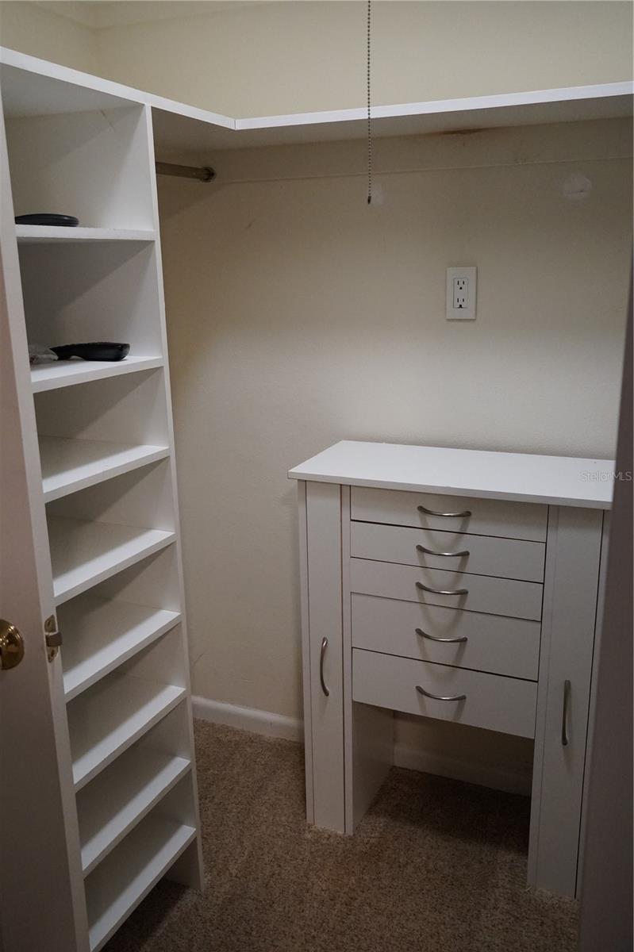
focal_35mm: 30
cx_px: 317
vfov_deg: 62.0
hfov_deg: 43.6
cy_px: 476
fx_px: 793
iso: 4000
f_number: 4
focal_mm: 20
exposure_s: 1/160
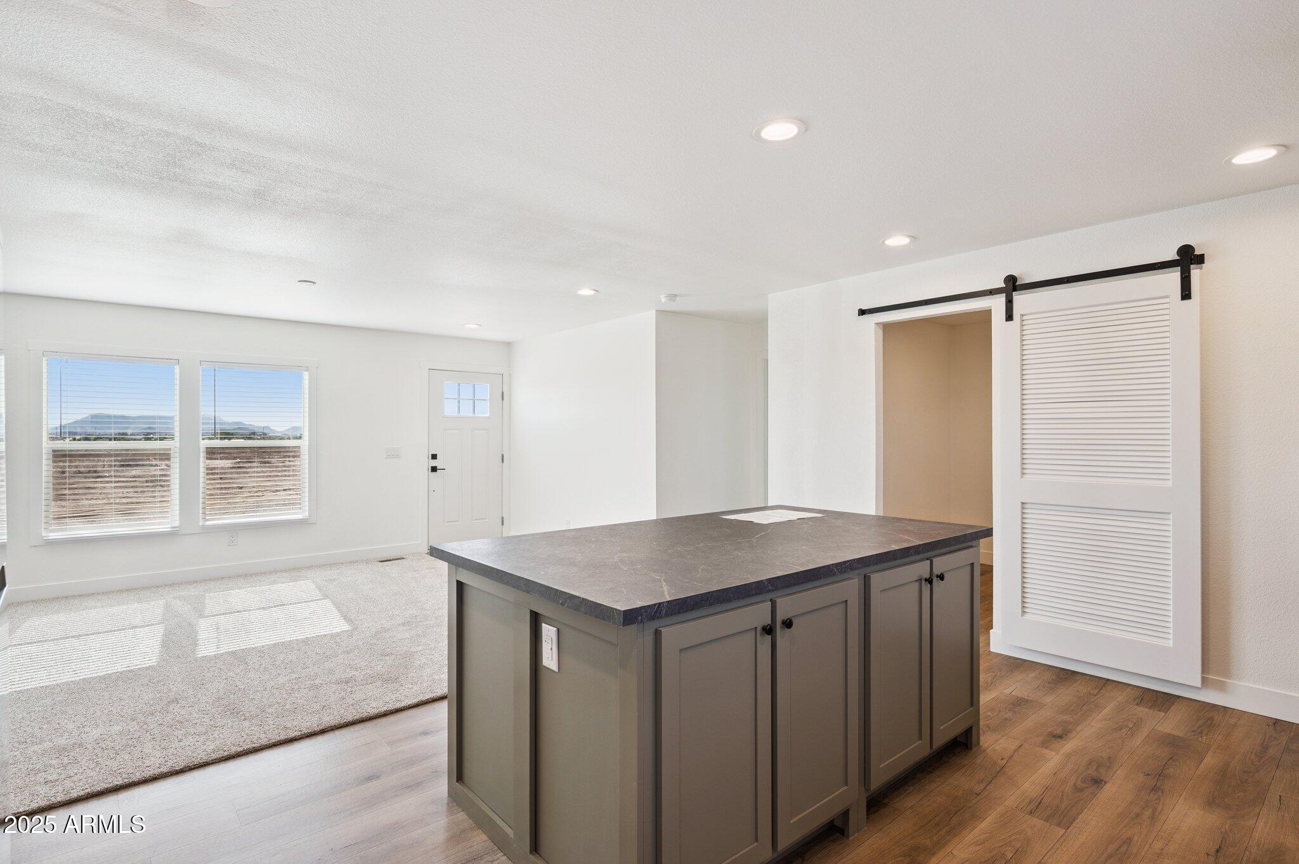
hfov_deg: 90.0
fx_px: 649
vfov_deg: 67.3
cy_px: 432
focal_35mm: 18
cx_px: 650
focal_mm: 18
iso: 320
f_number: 8
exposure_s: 1/160
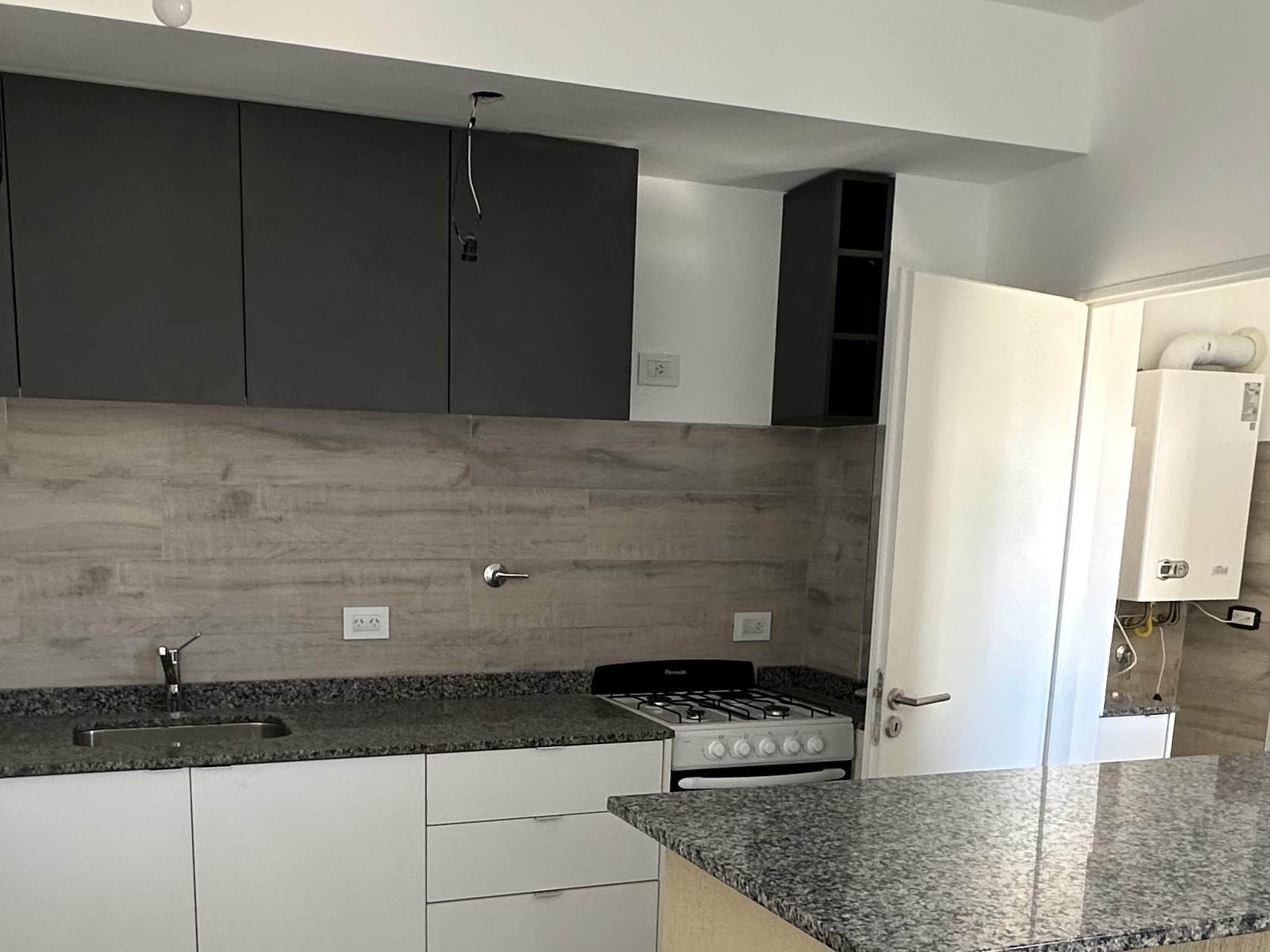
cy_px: 729
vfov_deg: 40.5
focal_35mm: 34
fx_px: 1247
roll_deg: -0.4
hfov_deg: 53.7
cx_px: 536
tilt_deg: -10.7
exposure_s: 1/99
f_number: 2.2
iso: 160
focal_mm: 2.22
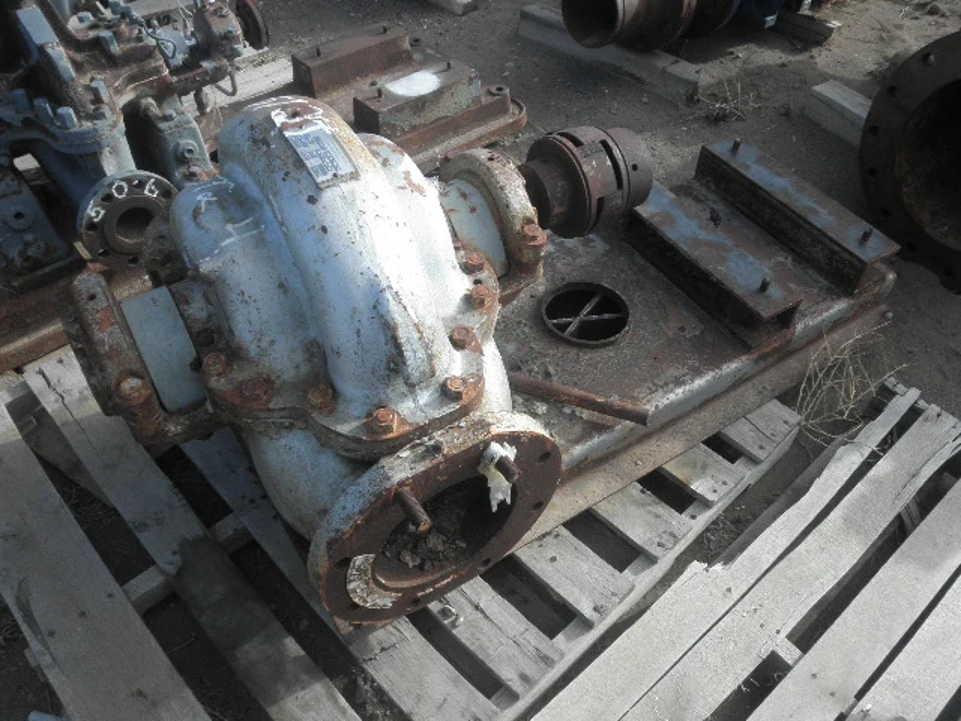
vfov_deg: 49.7
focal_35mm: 28
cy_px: 360
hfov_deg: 63.4
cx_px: 480
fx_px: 777
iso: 64
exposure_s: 1/400
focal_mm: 5
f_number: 3
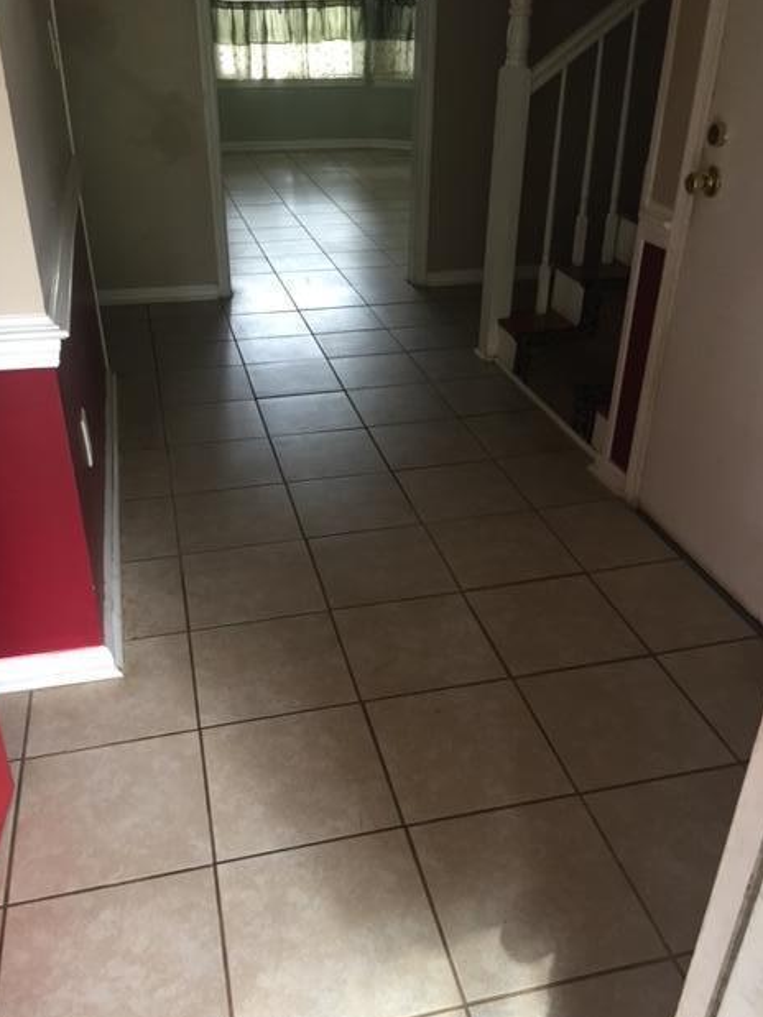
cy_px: 516
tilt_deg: -29.8
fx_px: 882
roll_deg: -0.1
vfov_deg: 60.0
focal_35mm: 30
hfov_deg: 46.8
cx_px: 375
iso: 100
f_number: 2.2
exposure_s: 1/30
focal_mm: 4.15
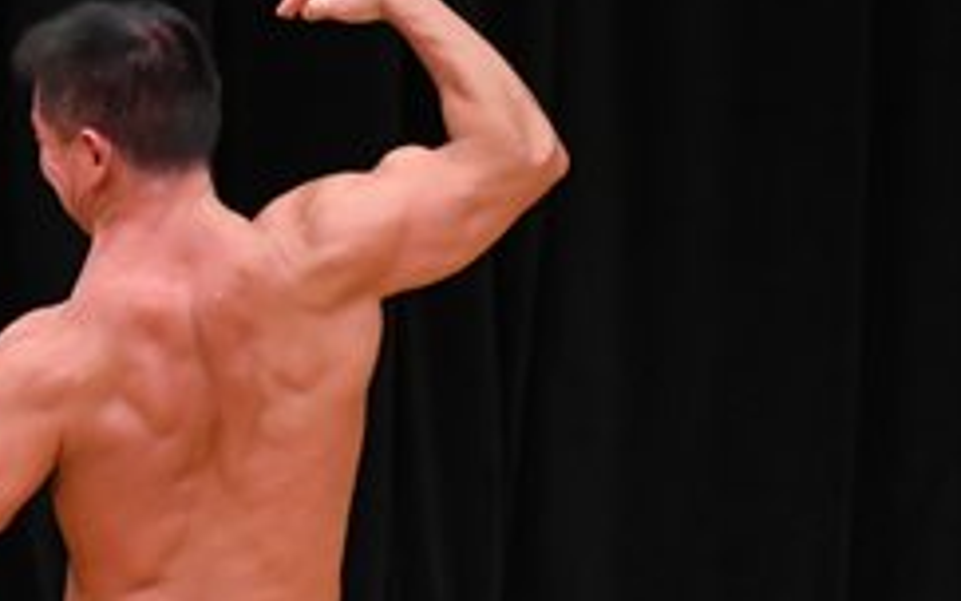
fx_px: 21717
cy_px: 712
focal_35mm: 829
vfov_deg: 1.6
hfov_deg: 2.5
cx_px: 204
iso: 3200
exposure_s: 1/400
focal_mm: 170
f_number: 5.6
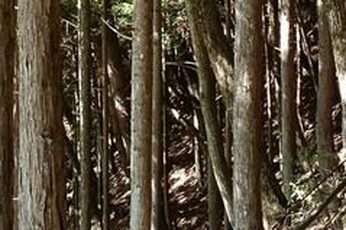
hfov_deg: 21.1
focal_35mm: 96
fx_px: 922
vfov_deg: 14.0
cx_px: 258
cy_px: -3
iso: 320
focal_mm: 3.98
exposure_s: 1/100
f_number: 1.8
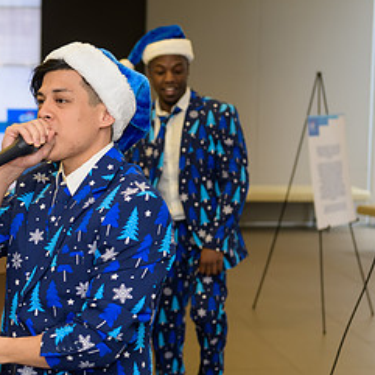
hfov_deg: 17.6
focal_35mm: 98
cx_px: 93
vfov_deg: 17.7
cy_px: 180
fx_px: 1201
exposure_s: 1/125
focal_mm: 48
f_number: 3.2
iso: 400
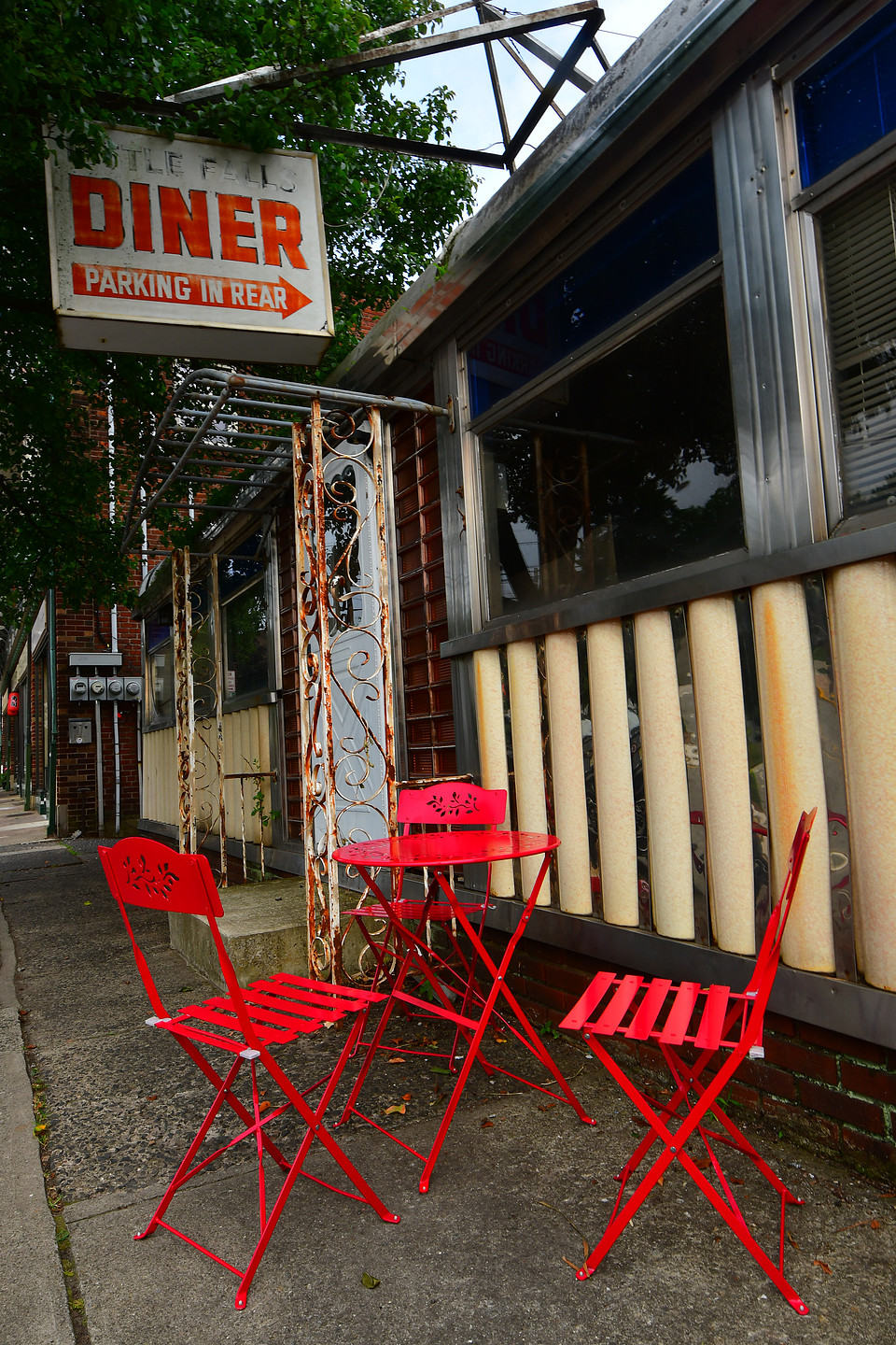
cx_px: 448
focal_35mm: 22
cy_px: 672
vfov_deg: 78.6
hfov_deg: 57.2
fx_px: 821
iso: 200
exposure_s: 1/30
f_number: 16
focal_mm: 15
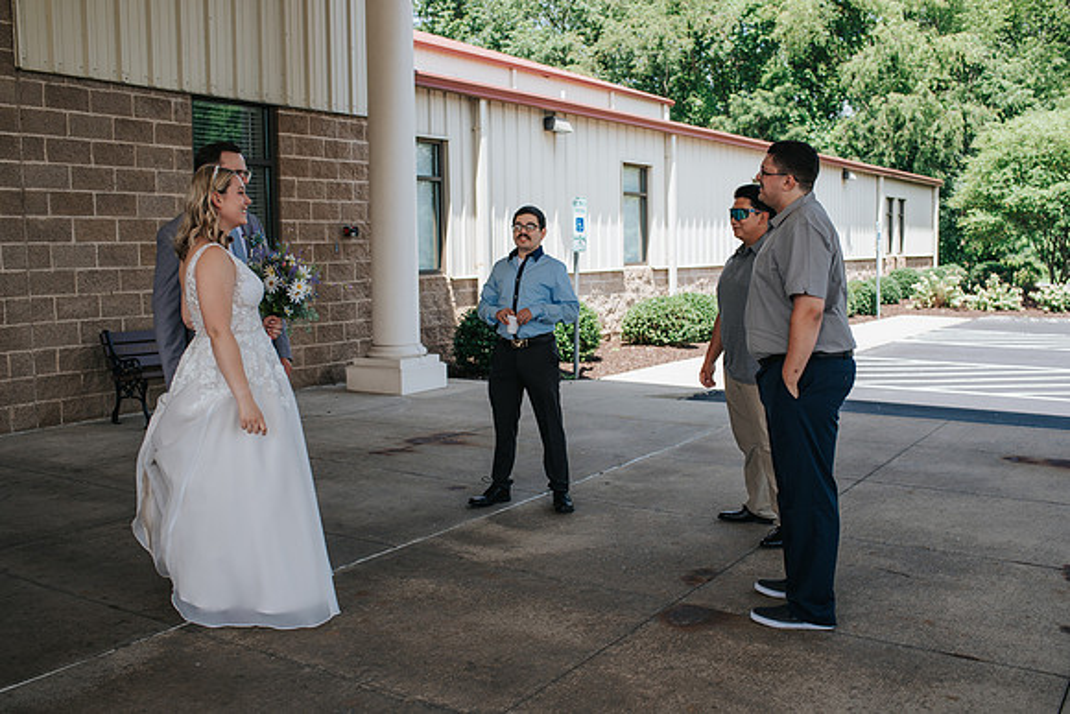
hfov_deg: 52.4
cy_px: 357
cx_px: 535
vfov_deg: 36.4
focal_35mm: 37
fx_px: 1086
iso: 100
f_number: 3.5
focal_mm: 35
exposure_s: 1/320
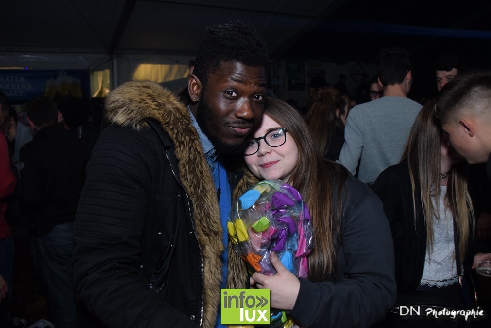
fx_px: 430
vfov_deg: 41.7
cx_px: 246
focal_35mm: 32
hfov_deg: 59.5
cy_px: 164
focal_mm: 21
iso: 1600
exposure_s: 1/40
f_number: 3.5
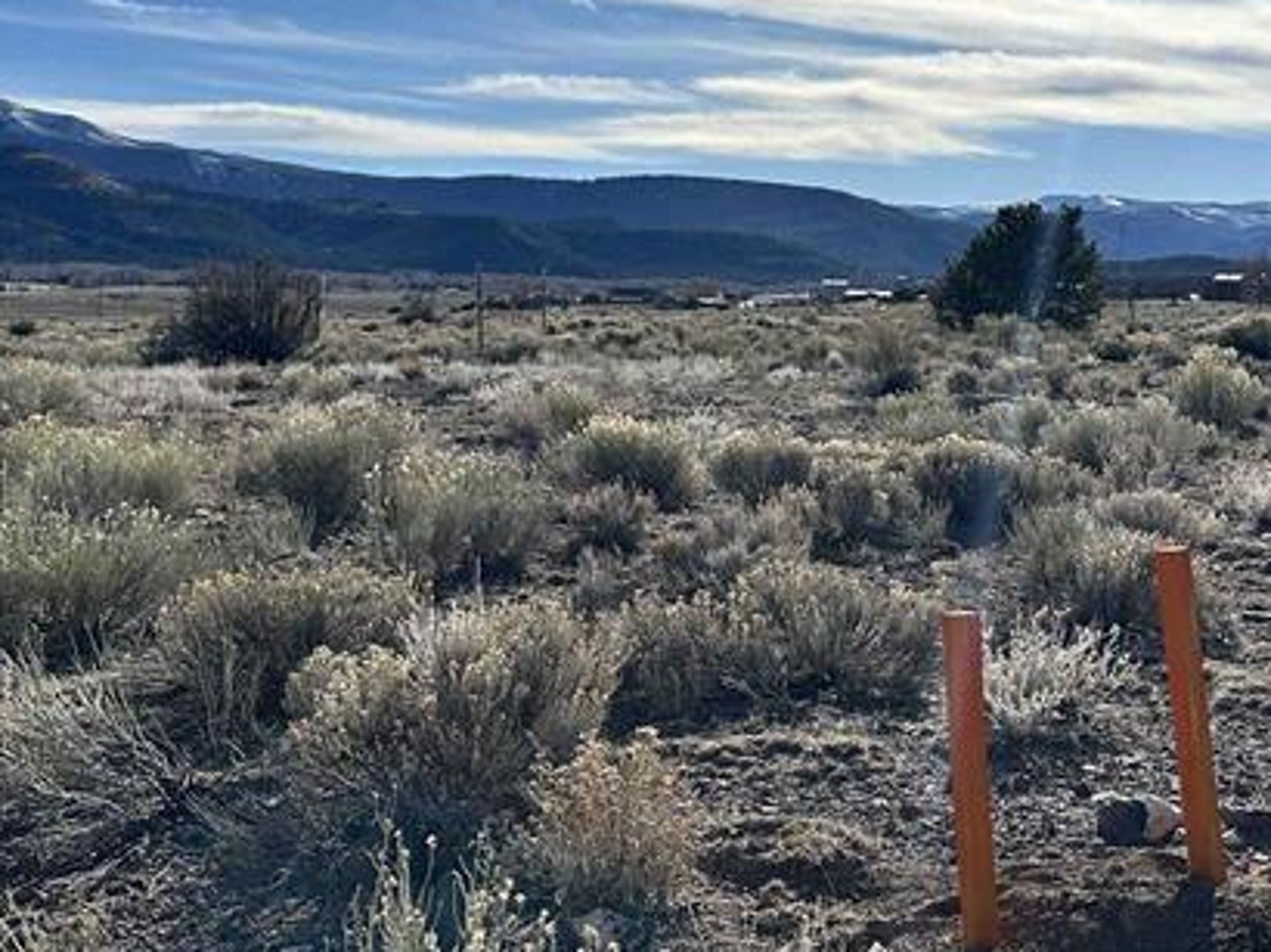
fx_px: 2202
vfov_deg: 24.2
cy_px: 273
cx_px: 818
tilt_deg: -0.9
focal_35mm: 60
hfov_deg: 32.0
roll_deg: -0.4
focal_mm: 6.86
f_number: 1.78
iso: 80
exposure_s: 1/10753
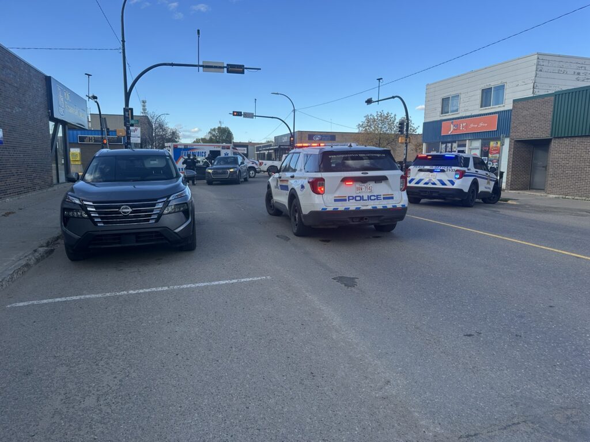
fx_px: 409
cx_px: 295
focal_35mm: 24
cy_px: 221
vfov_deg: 56.8
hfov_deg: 71.6
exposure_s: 1/1393
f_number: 1.78
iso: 80
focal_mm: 6.86
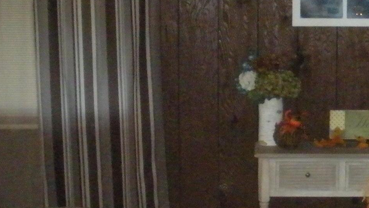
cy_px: 172
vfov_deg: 9.8
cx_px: 485
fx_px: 1213
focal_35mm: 124
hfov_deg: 16.3
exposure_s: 1/60
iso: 800
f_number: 3.5
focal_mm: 6.3
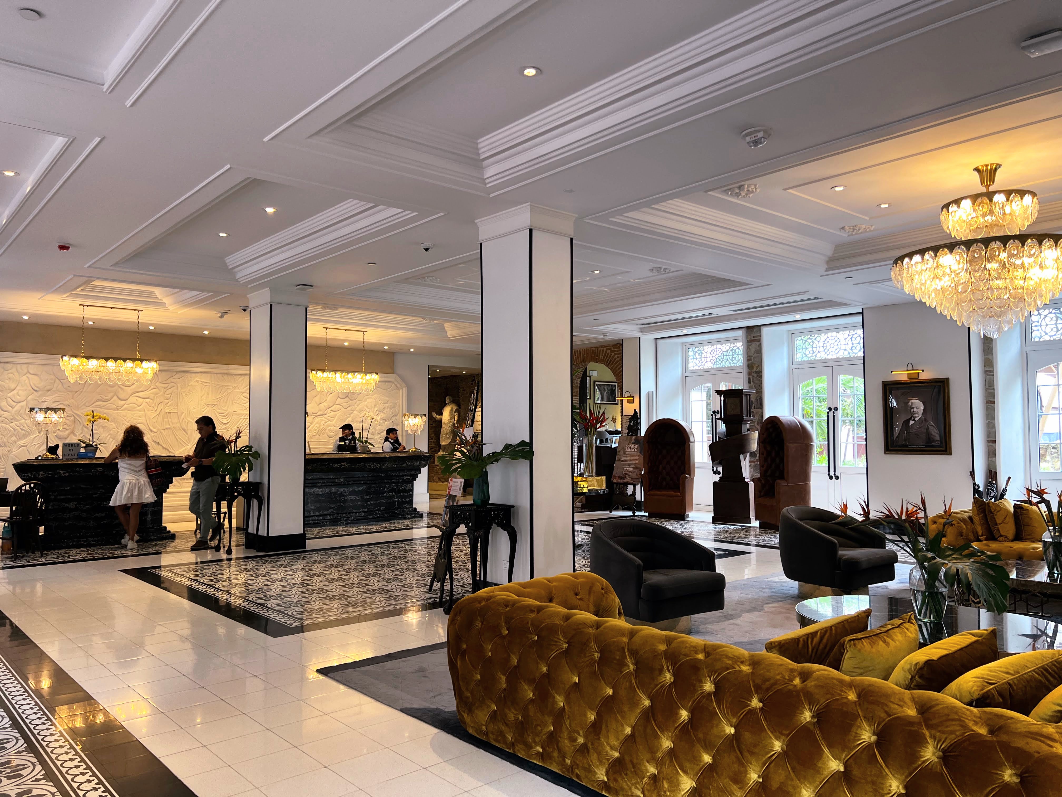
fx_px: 798
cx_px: 531
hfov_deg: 67.3
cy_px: 398
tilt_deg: +3.3
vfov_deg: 53.1
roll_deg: +0.7
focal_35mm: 26
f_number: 1.5
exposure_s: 1/60
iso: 64
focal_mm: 5.7
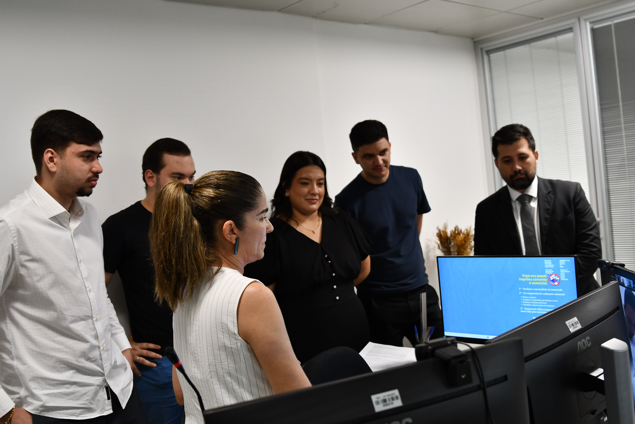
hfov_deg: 53.1
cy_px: 212
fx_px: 635
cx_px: 318
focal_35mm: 36
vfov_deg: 36.9
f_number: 2.8
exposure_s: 1/200
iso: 800
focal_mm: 24
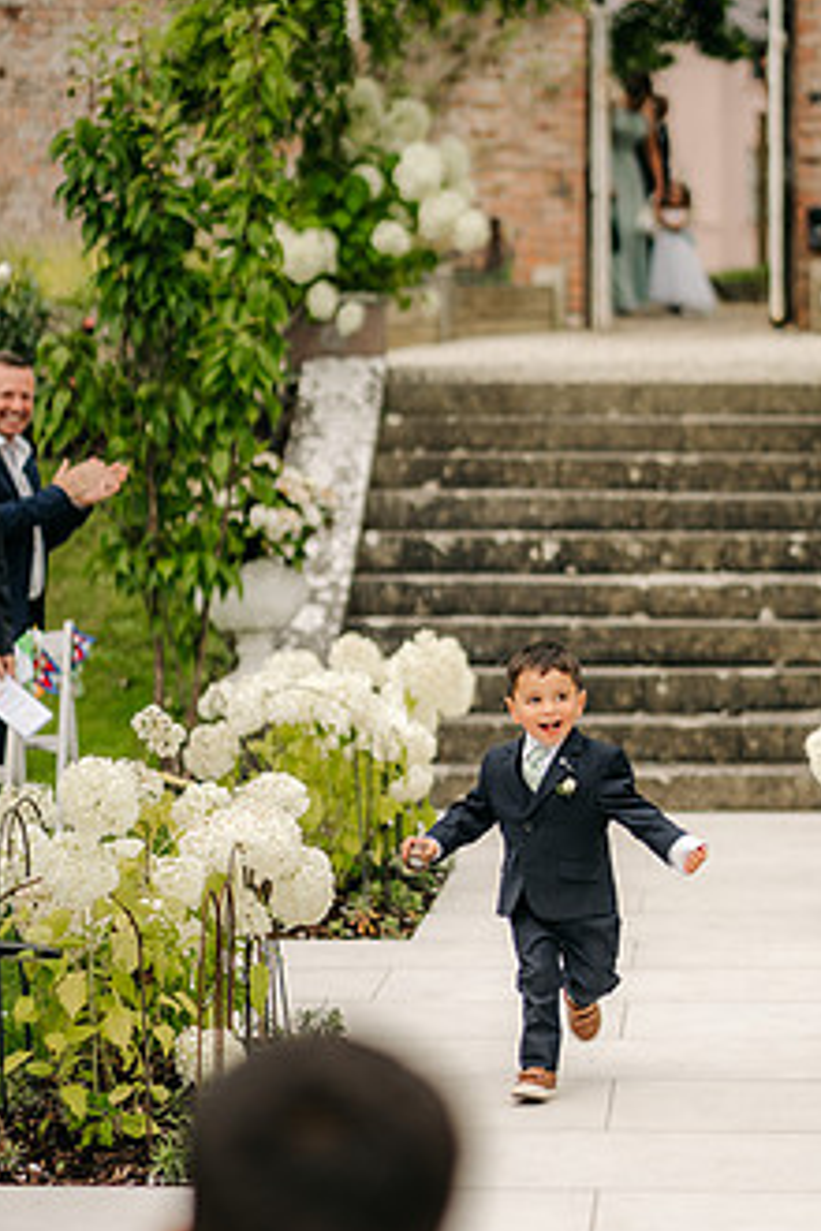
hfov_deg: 11.8
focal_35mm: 116
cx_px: 552
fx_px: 3968
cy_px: 649
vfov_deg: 17.6
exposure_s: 1/3200
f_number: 2
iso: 100
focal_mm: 85
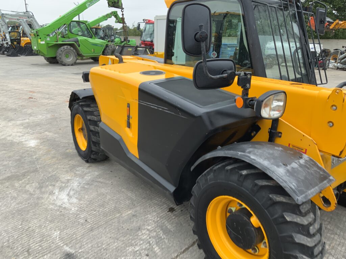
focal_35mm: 29
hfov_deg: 61.7
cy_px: 130
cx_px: 173
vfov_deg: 48.2
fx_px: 290
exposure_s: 1/124
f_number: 1.8
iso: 16
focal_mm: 3
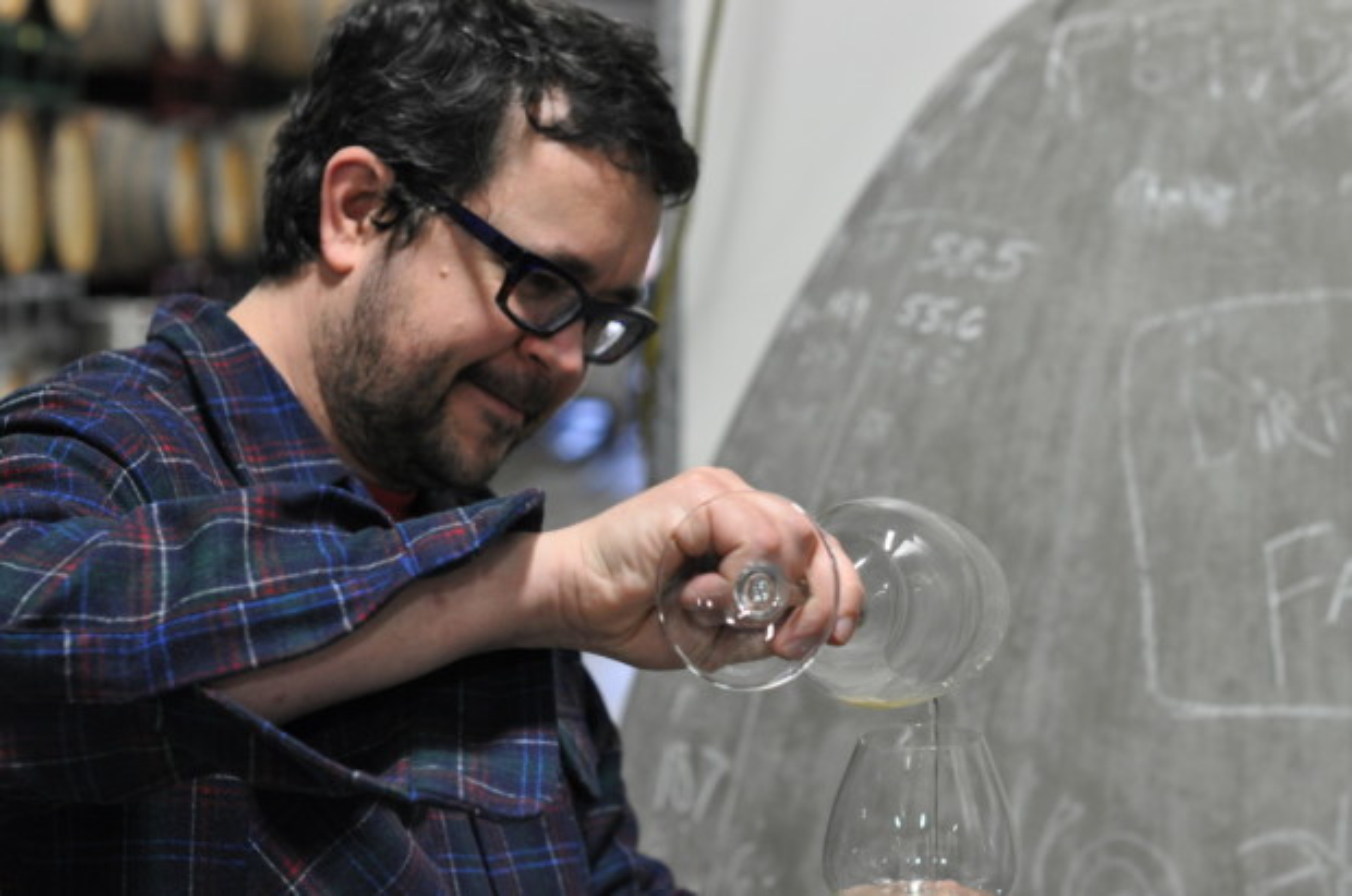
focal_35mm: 75
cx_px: 676
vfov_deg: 18.1
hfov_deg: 27.0
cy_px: 448
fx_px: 2812
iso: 800
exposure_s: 1/50
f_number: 3.5
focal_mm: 50
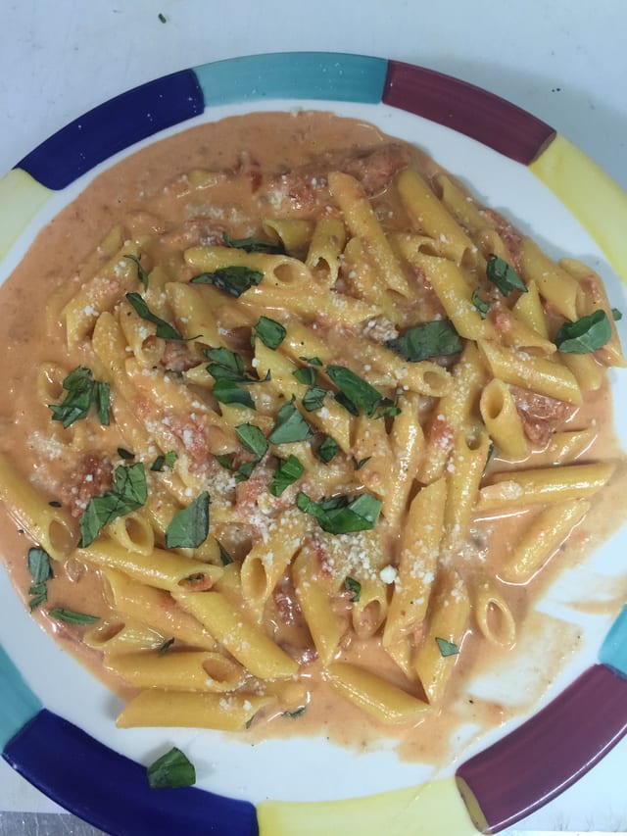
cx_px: 314
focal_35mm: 29
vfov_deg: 61.7
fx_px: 700
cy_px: 418
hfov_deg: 48.2
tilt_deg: -75.3
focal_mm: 4.15
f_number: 2.2
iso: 100
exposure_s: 1/10
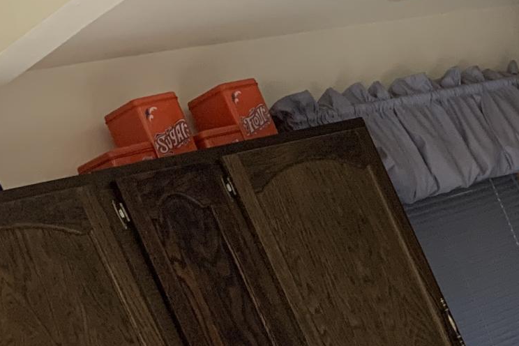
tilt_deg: -6.8
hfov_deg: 16.8
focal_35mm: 109
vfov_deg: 12.3
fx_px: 1571
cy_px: 401
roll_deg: +23.1
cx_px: 809
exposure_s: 1/60
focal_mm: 4.25
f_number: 1.8
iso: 160
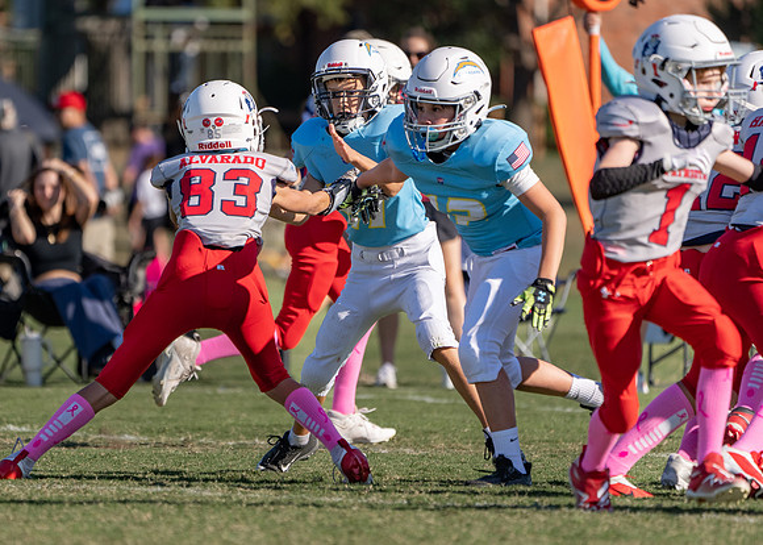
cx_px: 290
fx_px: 12366
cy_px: 279
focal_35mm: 571
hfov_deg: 3.5
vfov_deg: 2.5
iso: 200
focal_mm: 400
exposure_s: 1/1600
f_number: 5.6
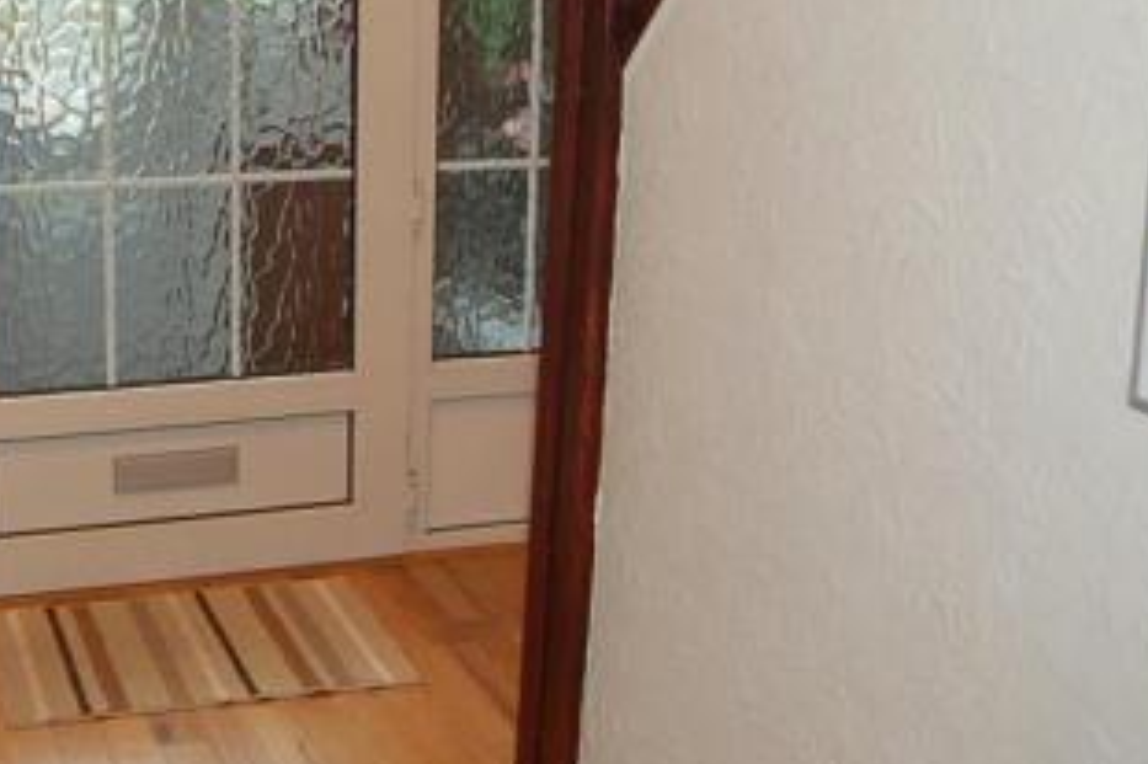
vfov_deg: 23.5
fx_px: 1817
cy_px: 177
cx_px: 225
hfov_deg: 34.0
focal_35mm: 57
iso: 400
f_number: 3.5
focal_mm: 18
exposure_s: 1/60
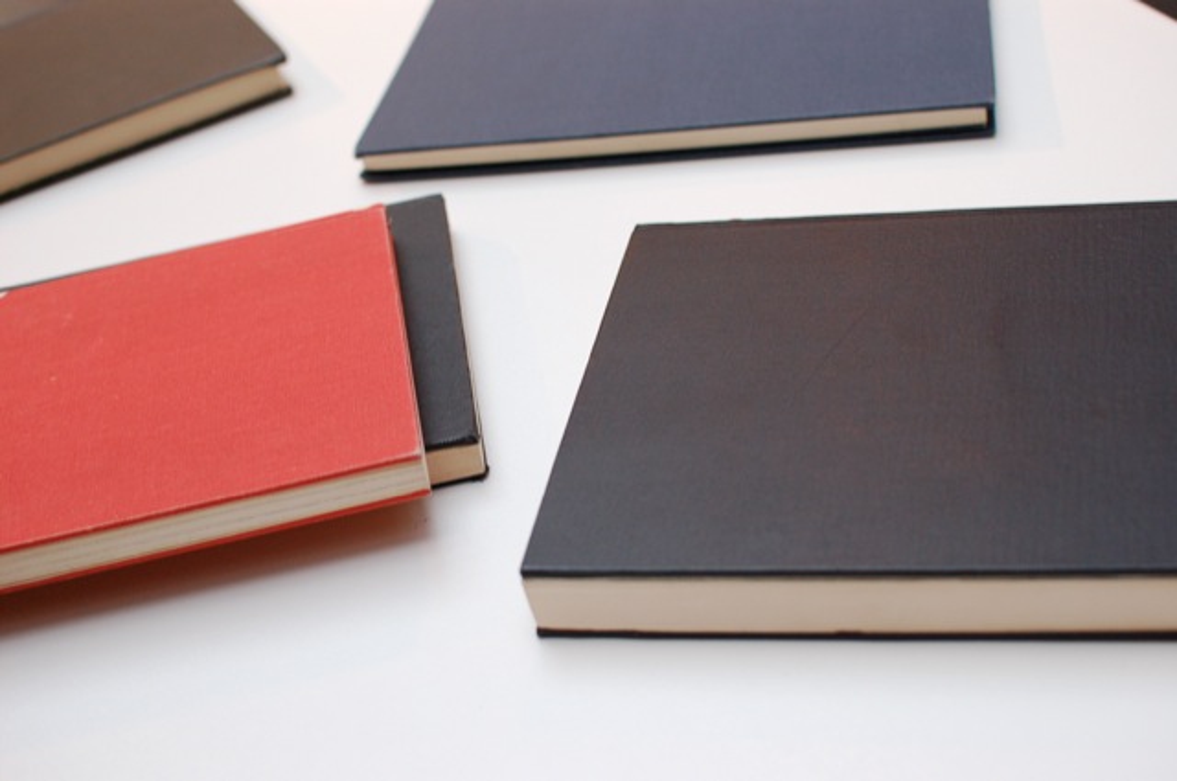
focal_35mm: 52
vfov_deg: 25.7
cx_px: 588
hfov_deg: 37.9
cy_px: 390
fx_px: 1714
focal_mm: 35
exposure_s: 1/60
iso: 800
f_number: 4
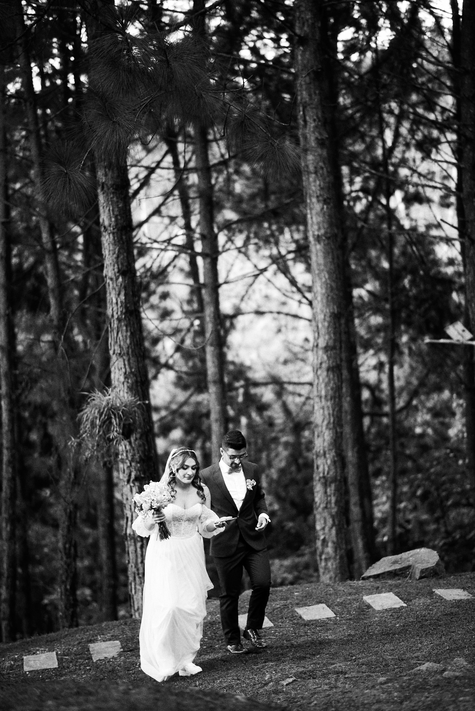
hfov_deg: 16.1
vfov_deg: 23.9
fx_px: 1681
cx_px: 238
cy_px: 356
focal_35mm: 85
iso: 1000
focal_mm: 85
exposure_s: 1/400
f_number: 1.8
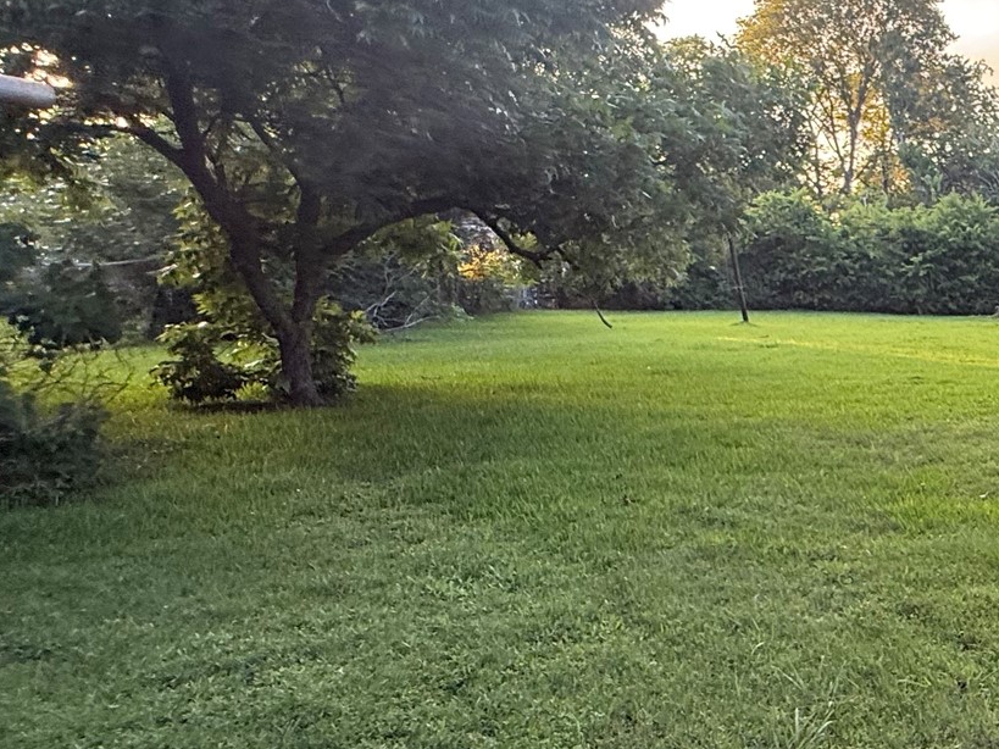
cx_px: 1065
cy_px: 420
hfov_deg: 42.8
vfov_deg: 40.6
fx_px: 1010
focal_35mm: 35
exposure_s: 1/99
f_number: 2.2
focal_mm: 2.22
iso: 160
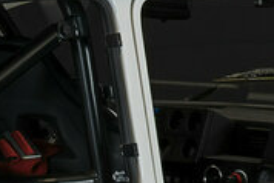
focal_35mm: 276
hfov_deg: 7.4
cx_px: -54
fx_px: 2102
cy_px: 328
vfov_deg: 4.9
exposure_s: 1/4
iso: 250
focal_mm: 41
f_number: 10
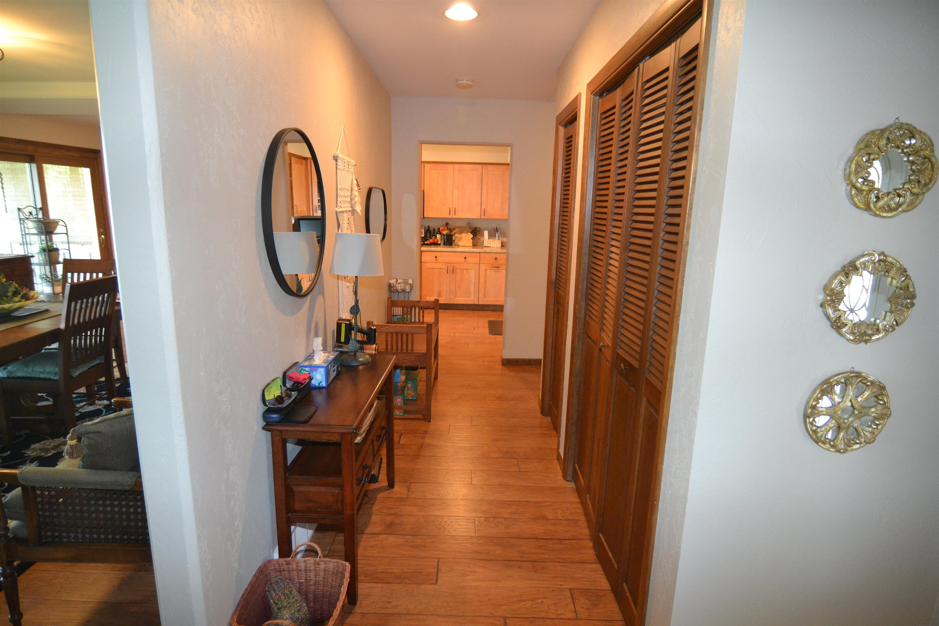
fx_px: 469
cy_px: 313
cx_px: 470
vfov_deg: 67.4
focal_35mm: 18
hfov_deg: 90.0
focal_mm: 12
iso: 1800
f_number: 4
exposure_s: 1/60
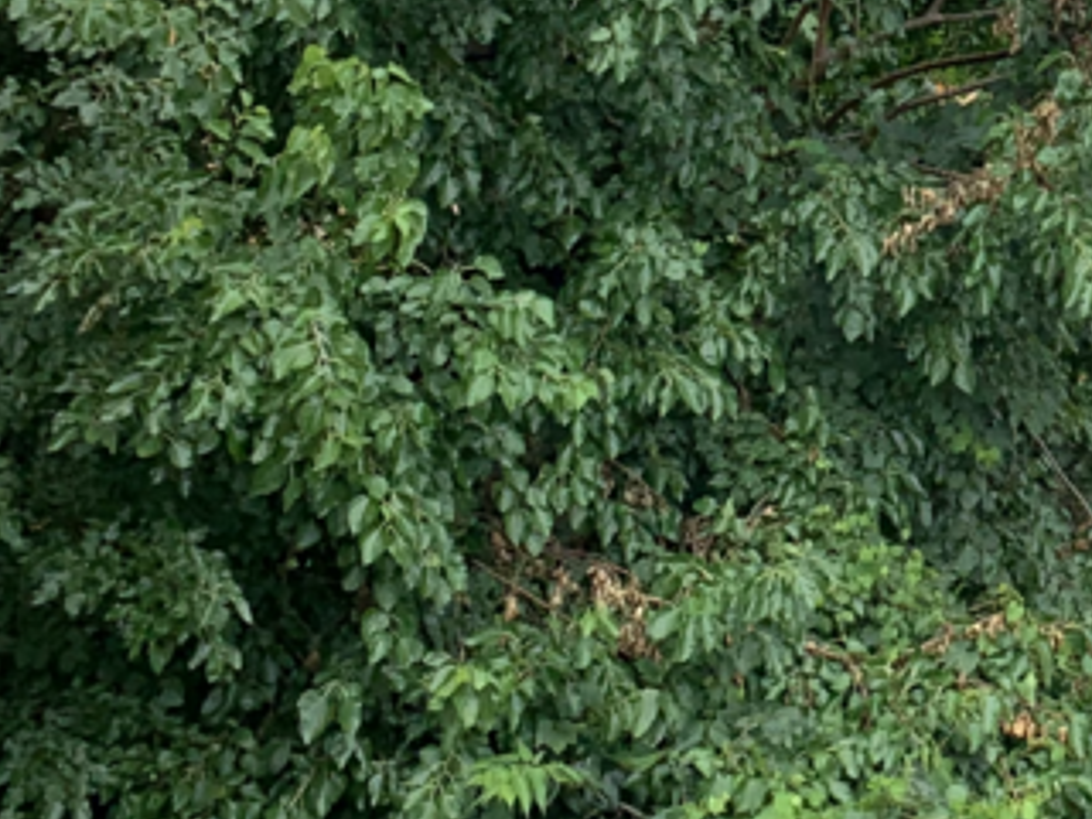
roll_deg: +1.4
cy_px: -403
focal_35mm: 104
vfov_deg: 13.4
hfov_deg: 16.7
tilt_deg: +8.8
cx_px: 1764
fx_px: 3281
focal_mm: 4.25
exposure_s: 1/1100
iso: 25
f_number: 1.8
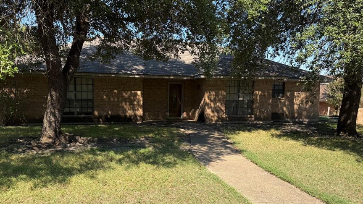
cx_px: 158
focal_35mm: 31
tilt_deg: -3.8
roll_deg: +0.1
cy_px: 121
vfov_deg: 37.7
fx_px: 298
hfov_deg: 62.4
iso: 80
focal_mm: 6.76
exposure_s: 1/2169
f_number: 1.78
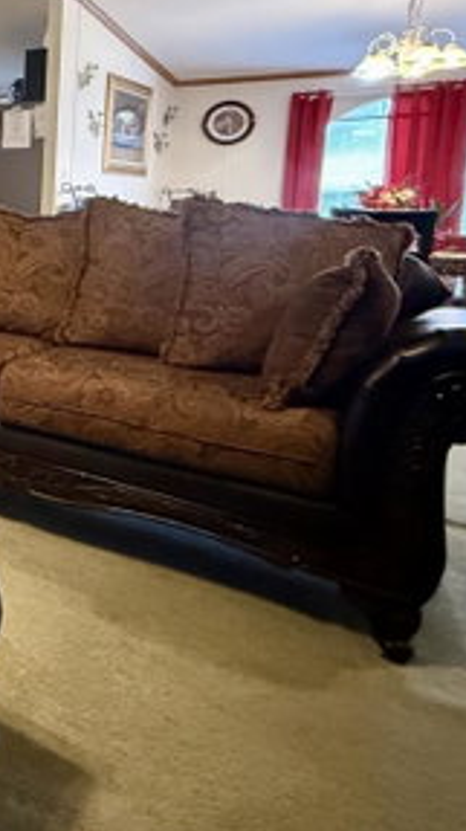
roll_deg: -0.8
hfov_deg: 24.7
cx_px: -268
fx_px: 748
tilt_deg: -3.6
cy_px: 240
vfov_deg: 56.1
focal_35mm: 34
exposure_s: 1/40
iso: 1000
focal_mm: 2.22
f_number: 2.2
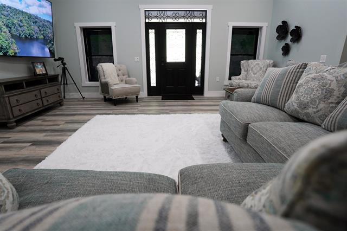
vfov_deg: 67.3
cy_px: 116
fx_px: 173
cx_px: 174
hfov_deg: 90.0
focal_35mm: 18
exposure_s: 1/160
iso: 1600
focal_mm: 18
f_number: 3.5
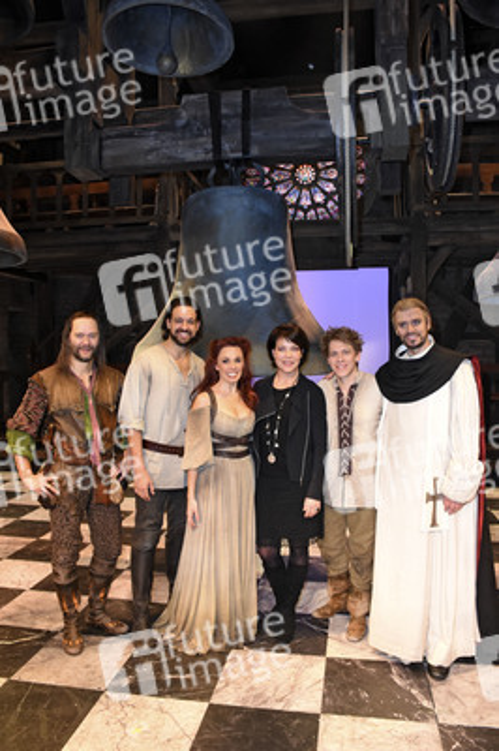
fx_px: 562
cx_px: 250
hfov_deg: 47.9
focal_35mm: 27
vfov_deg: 67.4
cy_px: 376
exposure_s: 1/60
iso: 1600
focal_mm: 18
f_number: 6.3
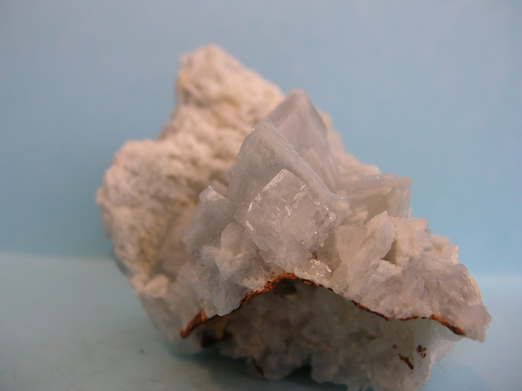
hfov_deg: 51.4
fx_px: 542
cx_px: 261
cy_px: 196
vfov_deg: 39.6
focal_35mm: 36
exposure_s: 1/15.1
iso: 50
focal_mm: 6
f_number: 2.7
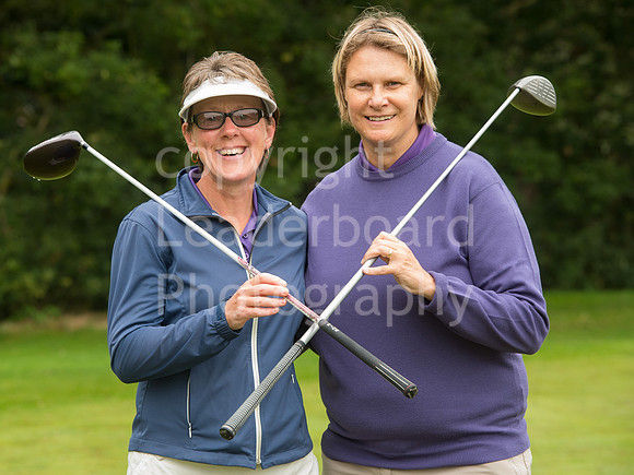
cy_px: 232
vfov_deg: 9.0
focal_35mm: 166
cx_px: 272
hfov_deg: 11.9
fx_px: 3036
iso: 800
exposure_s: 1/200
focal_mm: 145
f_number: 7.1
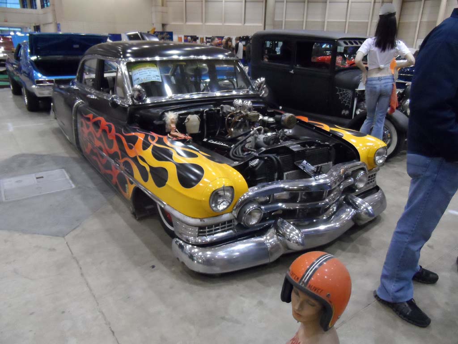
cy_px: 172
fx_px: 318
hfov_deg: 71.6
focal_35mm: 24
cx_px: 229
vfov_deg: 56.8
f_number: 3.2
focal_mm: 4
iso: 640
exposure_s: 1/30
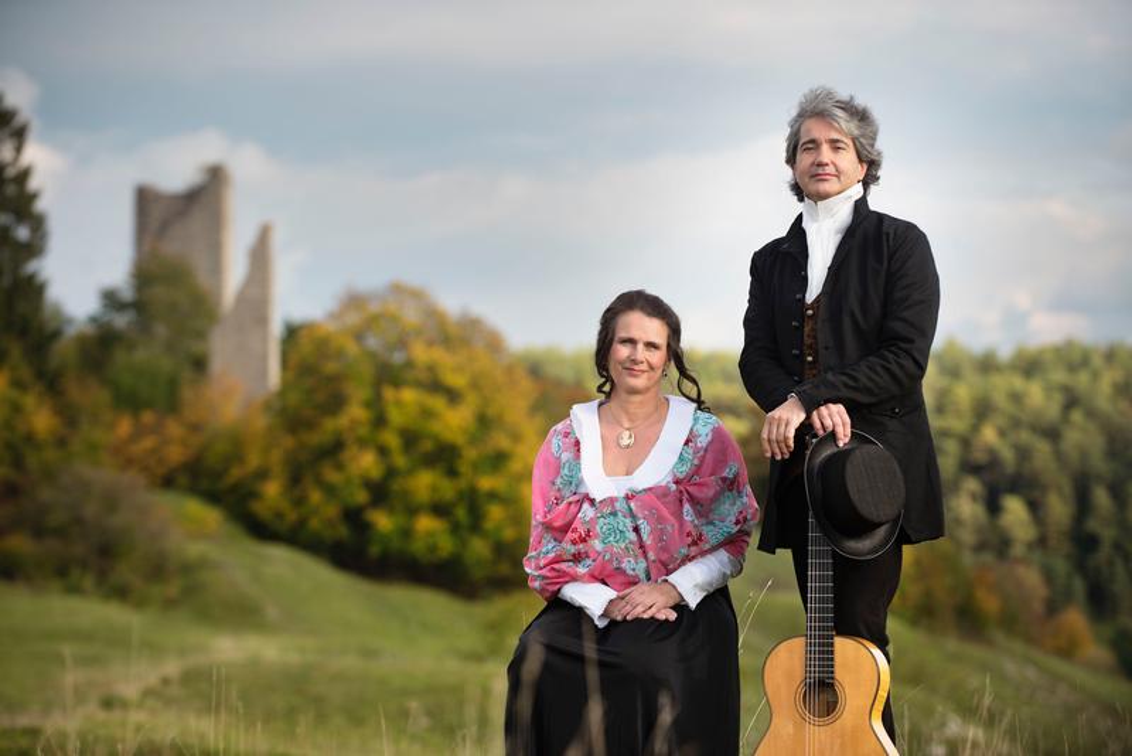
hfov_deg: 15.8
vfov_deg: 10.6
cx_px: 566
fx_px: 4089
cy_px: 378
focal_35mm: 130
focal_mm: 130
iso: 100
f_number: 5.6
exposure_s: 1/400
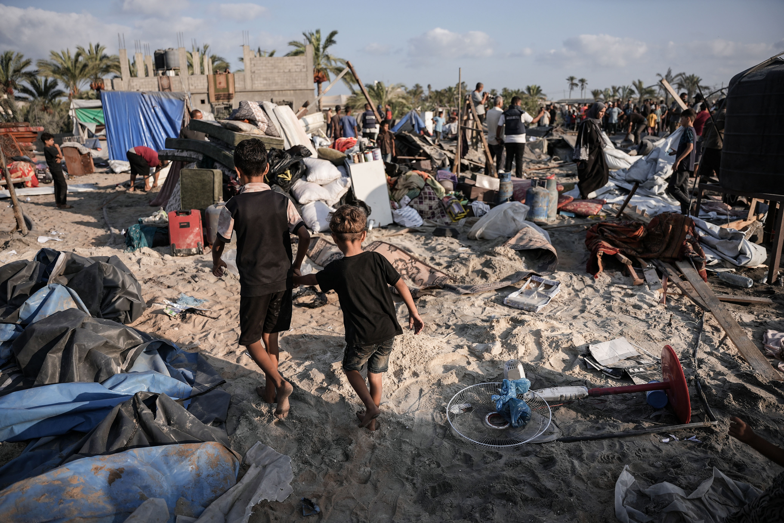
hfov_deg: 73.7
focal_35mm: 24
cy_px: 262
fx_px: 523
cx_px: 392
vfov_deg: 53.2
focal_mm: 24
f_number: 2.8
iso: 80
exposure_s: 1/1600
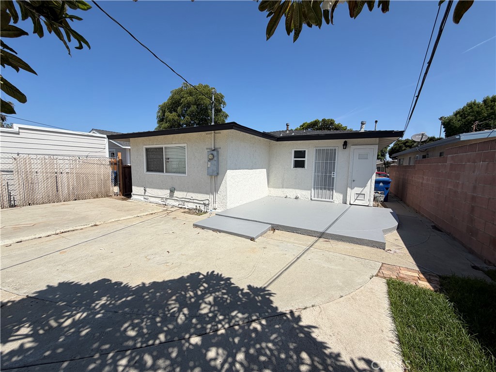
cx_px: 248
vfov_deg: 85.7
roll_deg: -1.1
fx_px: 201
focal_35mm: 14
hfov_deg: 102.1
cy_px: 186
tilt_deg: -5.1
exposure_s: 1/1211
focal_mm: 2.22
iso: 20
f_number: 2.2
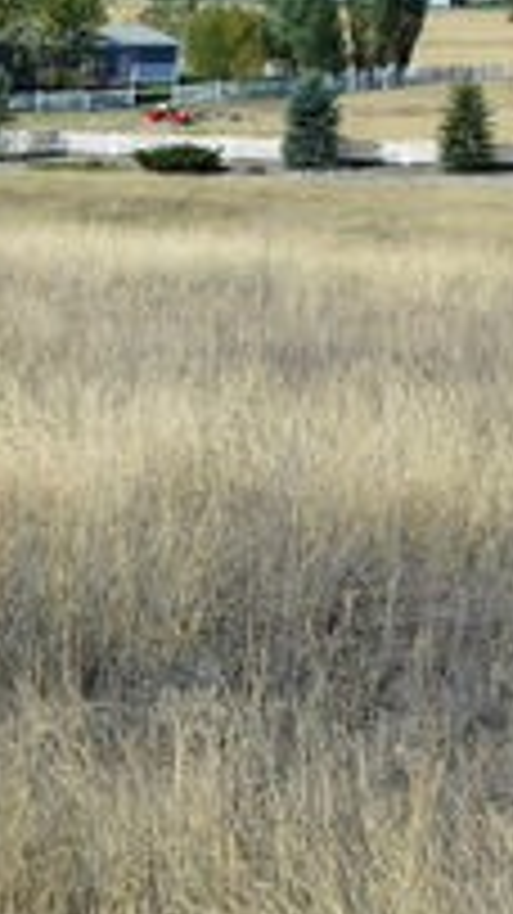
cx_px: 238
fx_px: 3632
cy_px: 146
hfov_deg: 8.1
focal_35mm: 150
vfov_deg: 14.2
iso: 160
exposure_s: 1/125
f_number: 14
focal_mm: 10
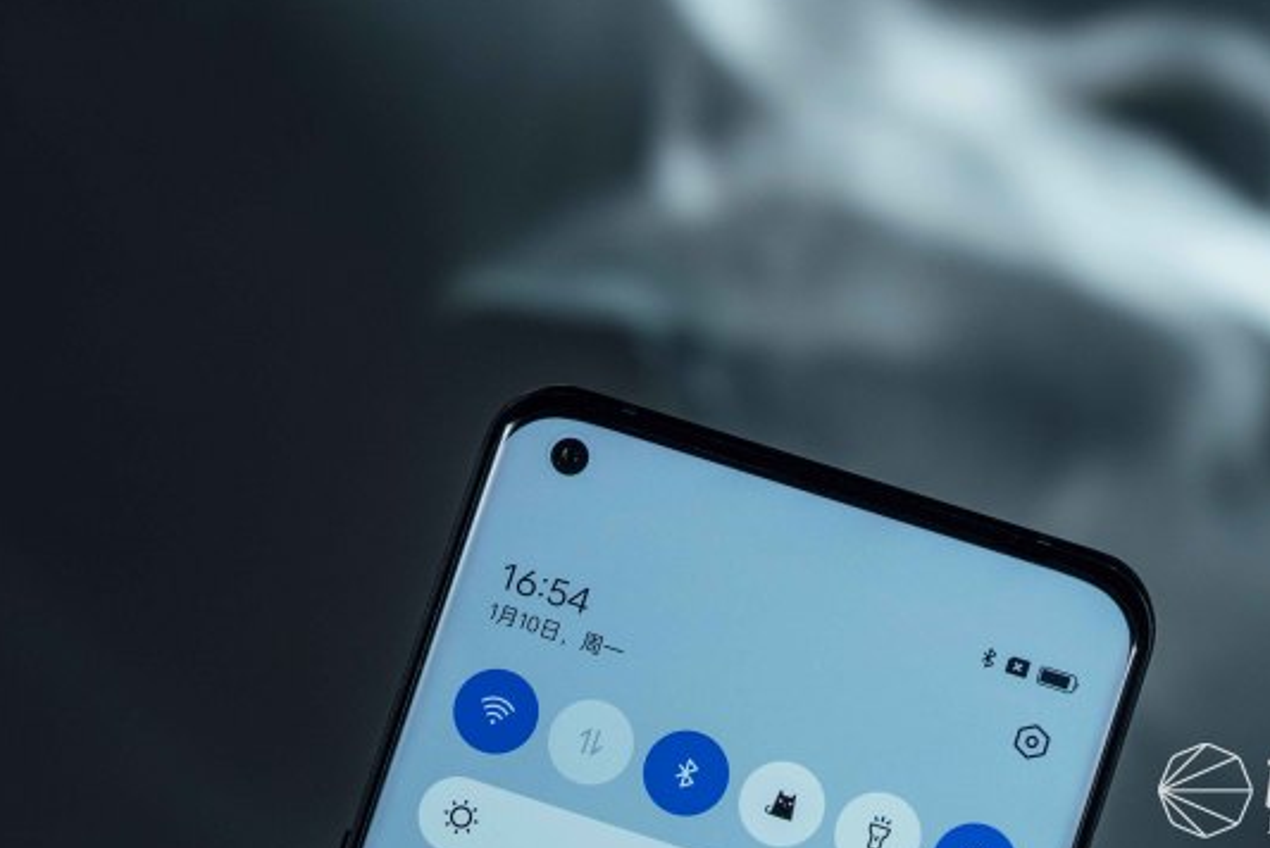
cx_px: 691
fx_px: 3812
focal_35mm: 108
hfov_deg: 18.9
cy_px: 378
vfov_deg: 12.7
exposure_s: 1/125
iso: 2000
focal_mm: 90
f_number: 10
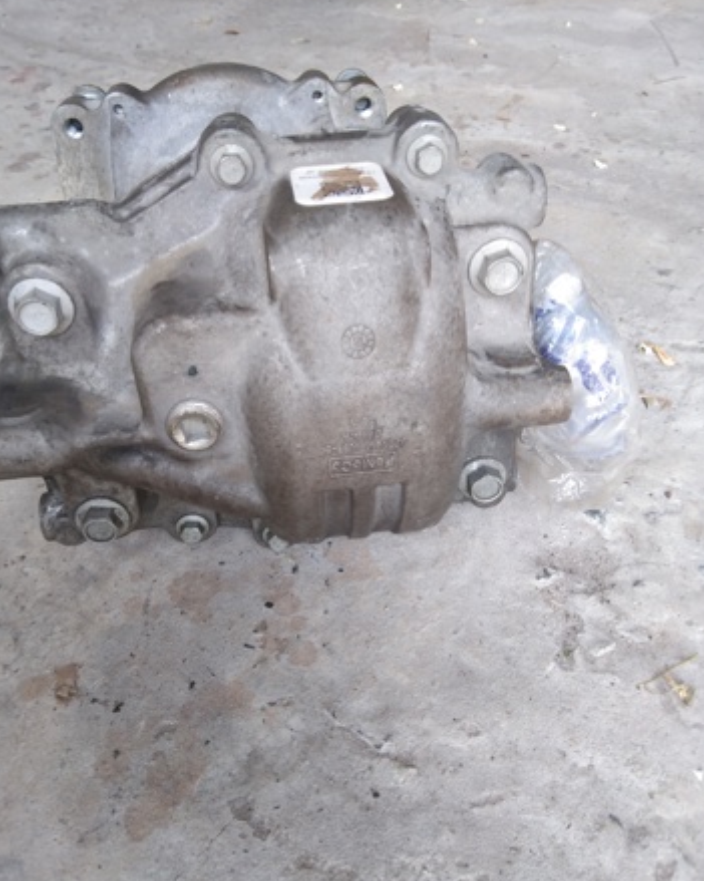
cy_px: 452
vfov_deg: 55.7
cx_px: 353
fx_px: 834
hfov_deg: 45.8
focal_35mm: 32
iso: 114
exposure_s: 1/100
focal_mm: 3.65
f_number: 2.2
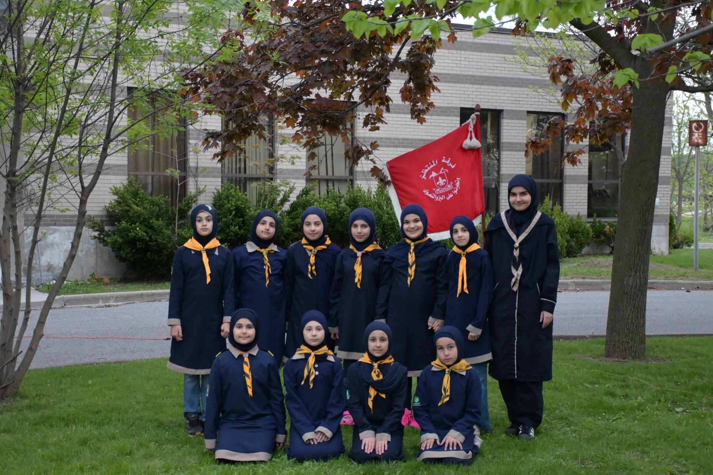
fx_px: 1188
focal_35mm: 60
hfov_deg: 33.4
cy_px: 238
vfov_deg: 22.6
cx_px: 356
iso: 1600
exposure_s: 1/320
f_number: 5
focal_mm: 40
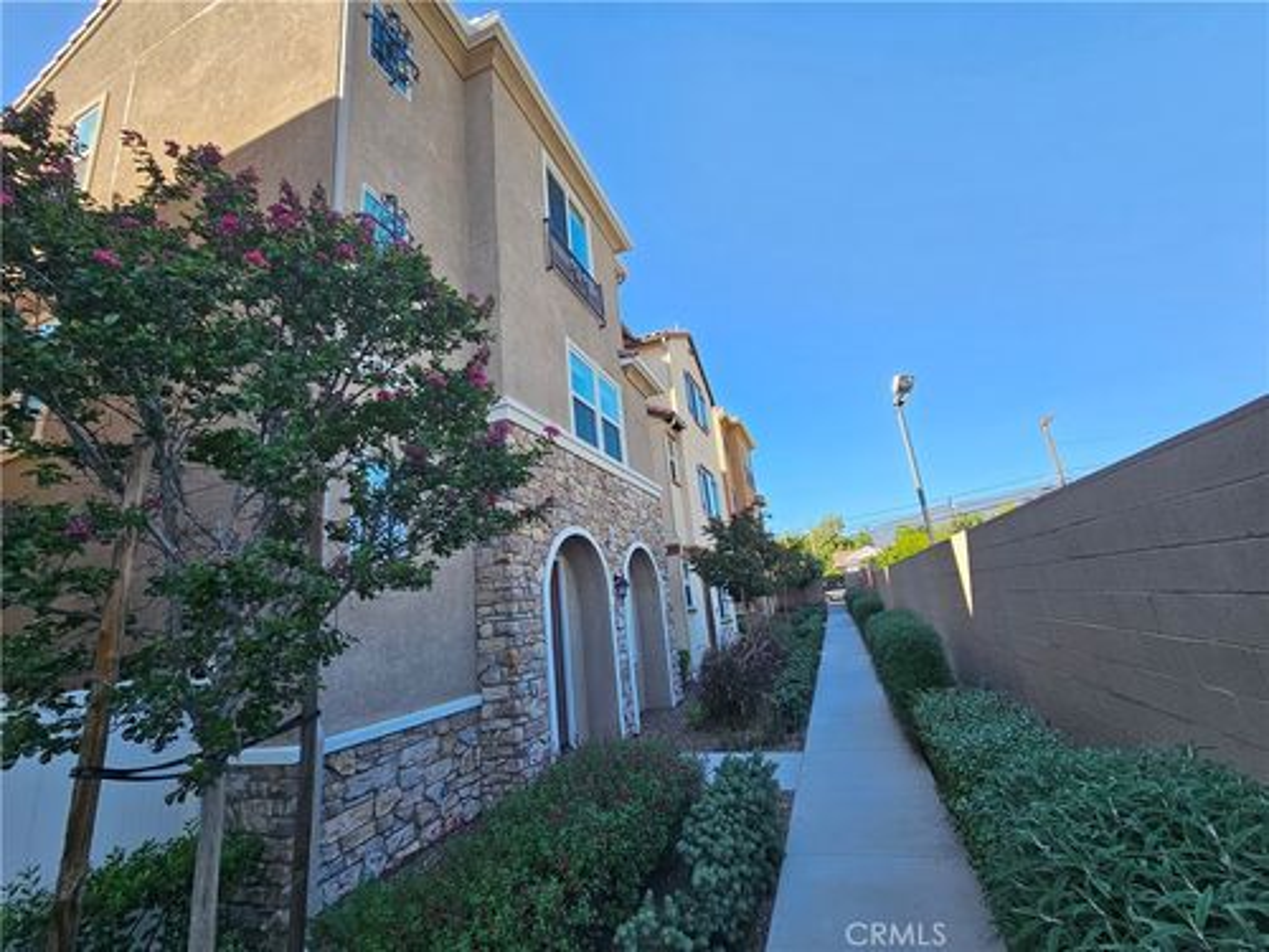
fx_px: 477
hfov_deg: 106.2
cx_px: 634
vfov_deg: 89.9
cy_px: 476
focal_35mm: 13
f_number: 2.2
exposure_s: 1/728
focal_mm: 2.2
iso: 64
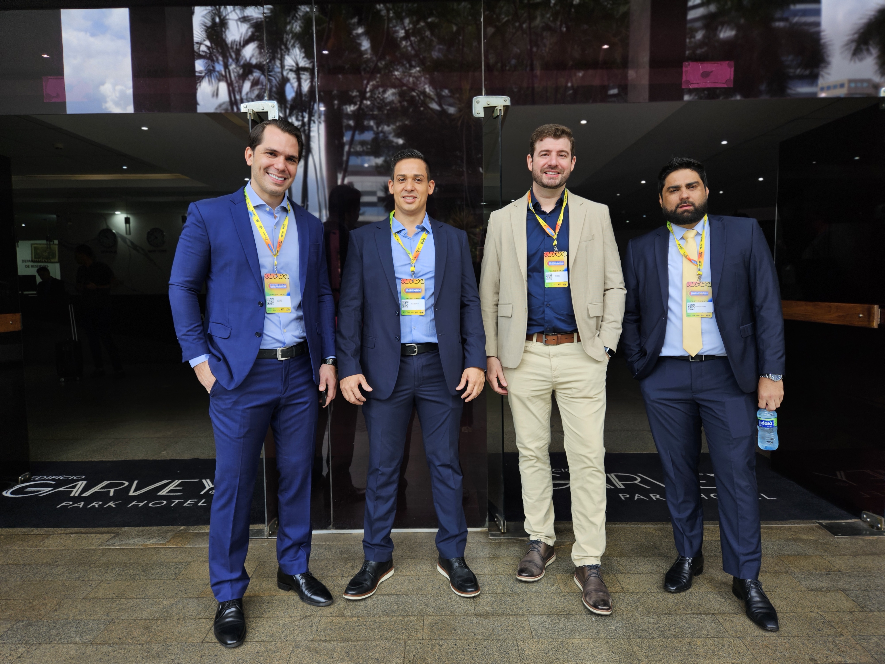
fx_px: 588
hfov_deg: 73.9
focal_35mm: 23
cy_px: 332
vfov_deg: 58.9
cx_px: 442
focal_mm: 5.4
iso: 25
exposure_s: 1/199
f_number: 1.8
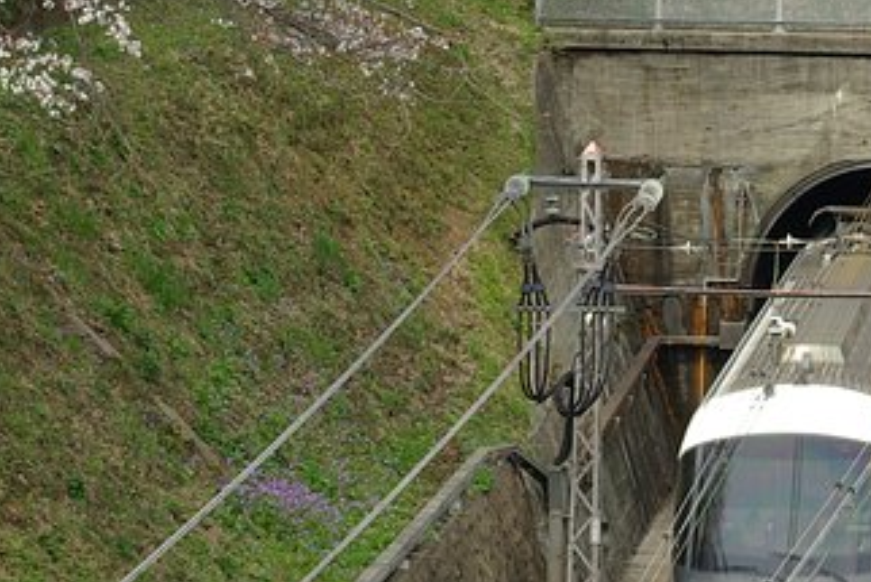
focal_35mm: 191
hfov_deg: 10.7
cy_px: -1
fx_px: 4623
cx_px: 857
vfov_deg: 7.2
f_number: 11
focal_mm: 40
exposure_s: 1/60
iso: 125
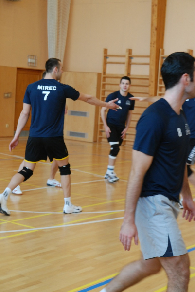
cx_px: 98
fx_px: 608
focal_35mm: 75
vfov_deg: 27.0
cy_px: 146
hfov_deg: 18.2
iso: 800
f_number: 4.5
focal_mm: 50
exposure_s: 1/80
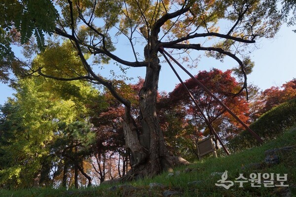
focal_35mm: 24
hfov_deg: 73.7
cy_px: 98
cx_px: 148
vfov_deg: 53.1
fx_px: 197
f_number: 8
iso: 100
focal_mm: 16
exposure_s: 1/100
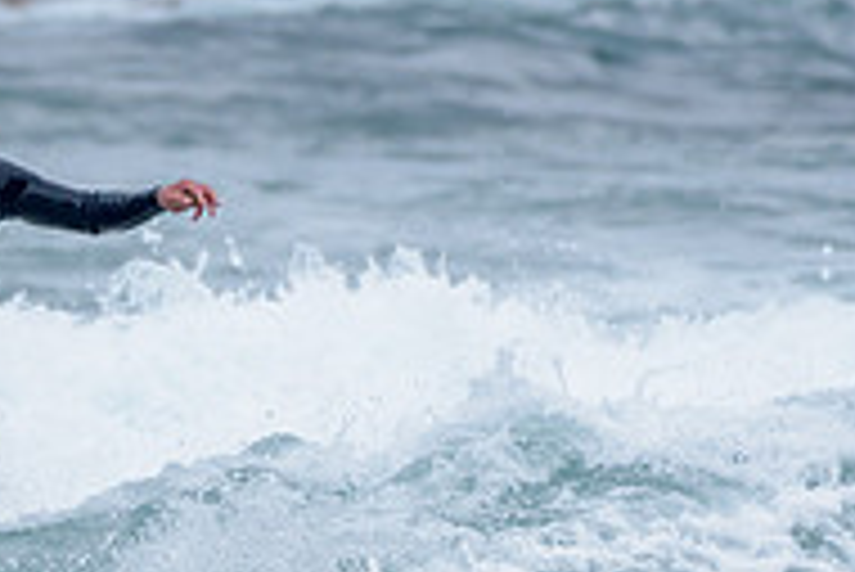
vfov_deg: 0.7
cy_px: 545
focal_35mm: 1873
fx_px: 44516
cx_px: -107
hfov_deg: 1.1
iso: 320
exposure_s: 1/800
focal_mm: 500
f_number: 5.6
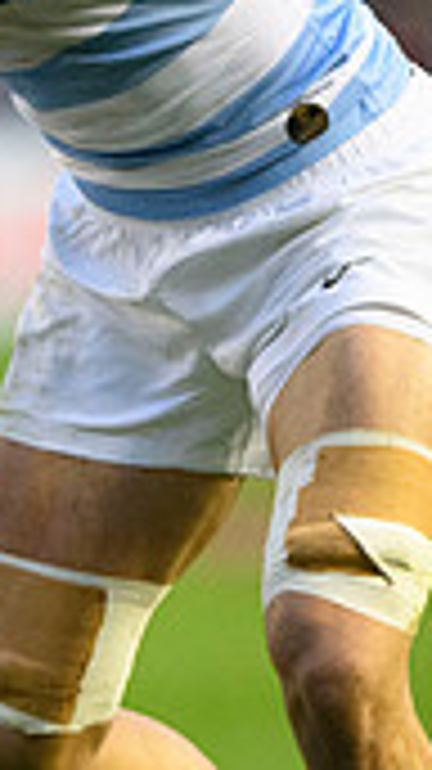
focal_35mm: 1806
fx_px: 36832
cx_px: -947
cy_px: 252
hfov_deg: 0.7
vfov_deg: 1.2
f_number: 3.5
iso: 5000
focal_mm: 400
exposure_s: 1/1250
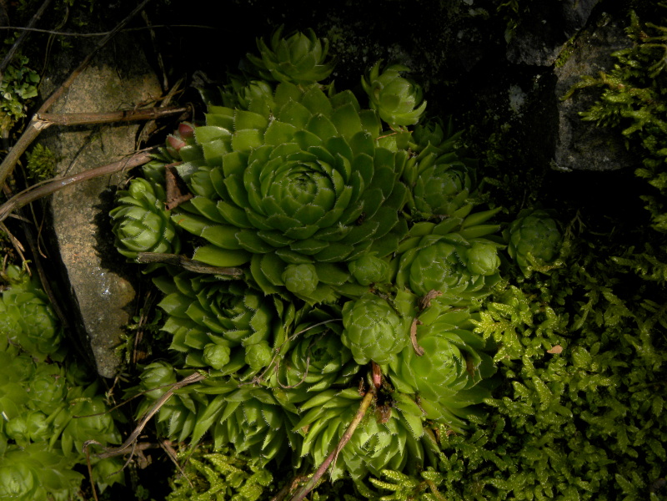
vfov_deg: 28.0
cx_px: 334
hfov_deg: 36.8
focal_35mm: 52
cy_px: 250
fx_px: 1002
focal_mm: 9.2
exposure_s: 1/200
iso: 64
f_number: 5
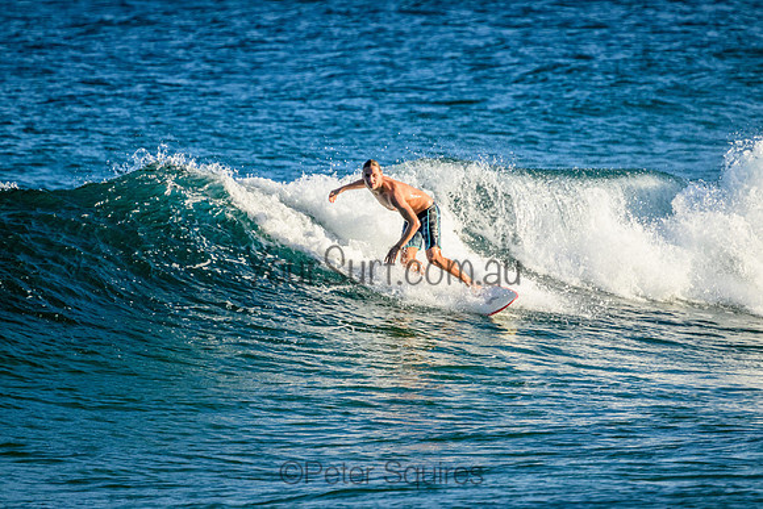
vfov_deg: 1.7
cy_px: 254
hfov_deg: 2.6
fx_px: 16959
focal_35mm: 800
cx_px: 382
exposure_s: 1/2000
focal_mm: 800
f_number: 11
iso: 1800
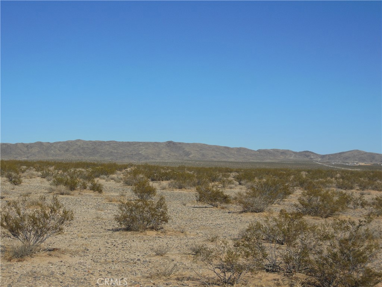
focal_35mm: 66
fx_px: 728
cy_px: 144
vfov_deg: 22.3
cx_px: 191
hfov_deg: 29.4
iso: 125
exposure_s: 1/500
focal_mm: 11.7
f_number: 8.6
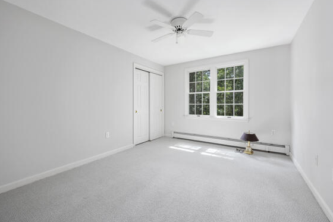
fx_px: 139
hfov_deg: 100.4
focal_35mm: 15
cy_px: 105
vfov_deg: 77.2
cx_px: 166
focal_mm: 14
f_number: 8
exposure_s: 1/4
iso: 320
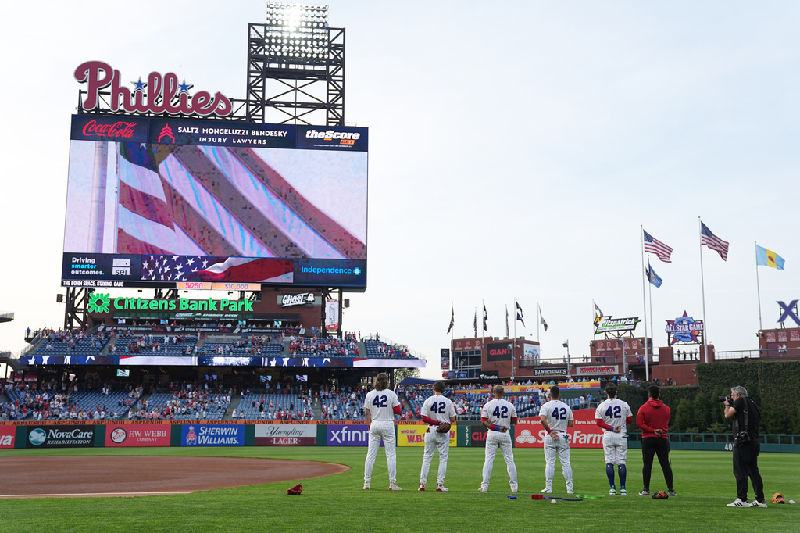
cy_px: 266
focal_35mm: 43
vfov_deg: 31.2
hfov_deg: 45.4
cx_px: 400
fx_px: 955
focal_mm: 43
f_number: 2.8
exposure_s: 1/1250
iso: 250
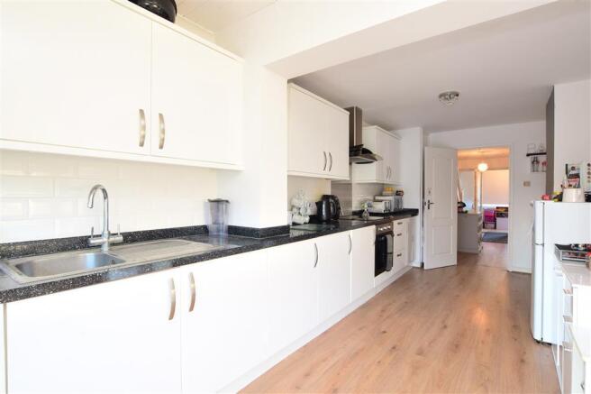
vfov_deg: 69.6
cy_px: 197
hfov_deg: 92.5
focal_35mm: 17
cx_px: 296
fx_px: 283
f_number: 8
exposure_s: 1/8
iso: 400
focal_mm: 11.5
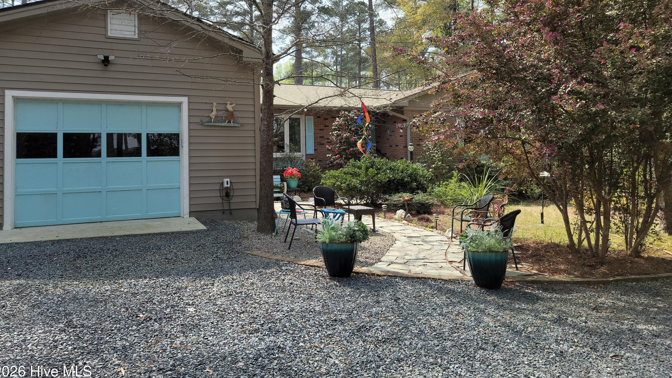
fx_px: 499
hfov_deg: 67.9
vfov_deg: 41.1
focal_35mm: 28
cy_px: 136
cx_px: 327
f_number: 1.8
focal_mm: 7
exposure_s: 1/414
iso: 20
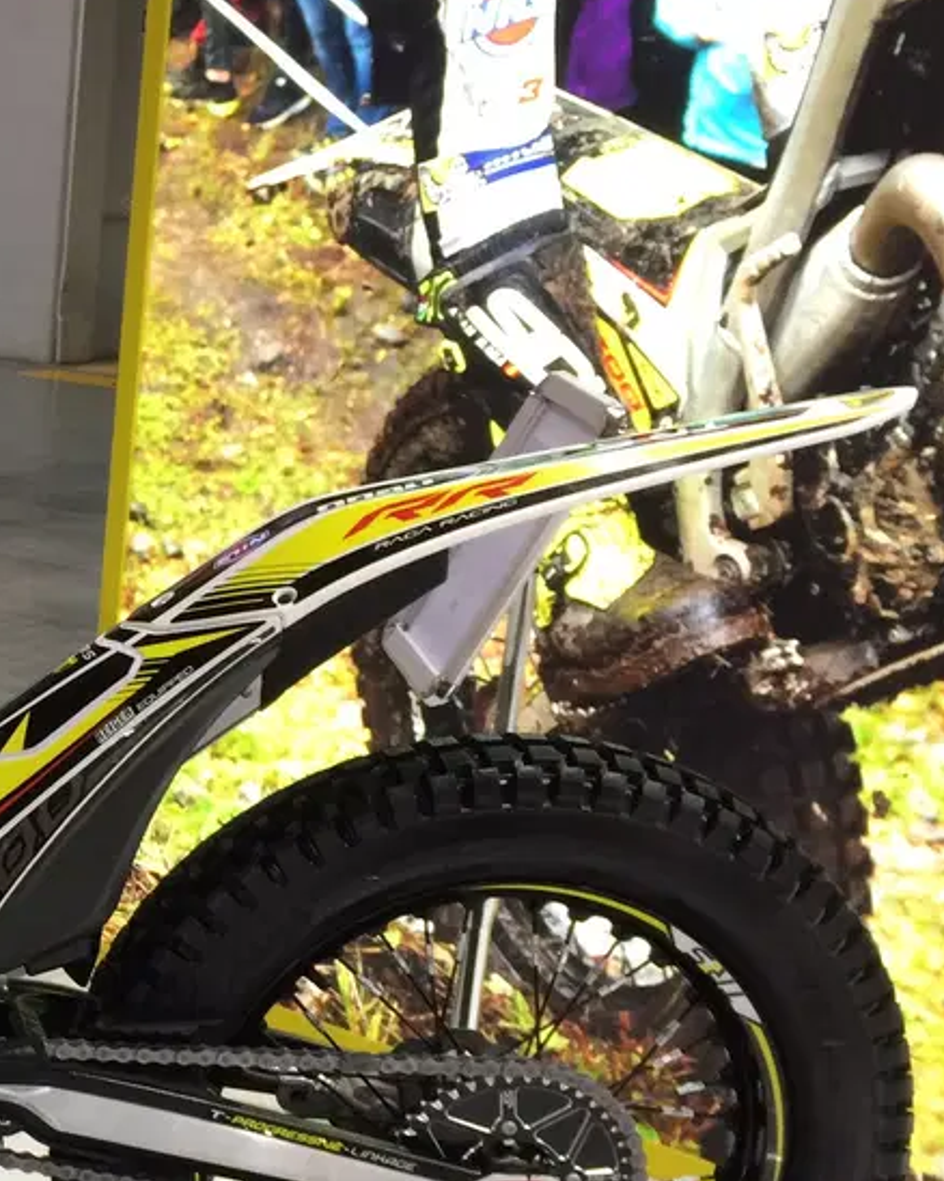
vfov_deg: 30.3
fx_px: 2166
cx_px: -276
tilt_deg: -19.0
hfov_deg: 22.1
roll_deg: -0.1
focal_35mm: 62
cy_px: 782
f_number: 2.2
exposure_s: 1/33
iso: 50
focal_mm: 4.15
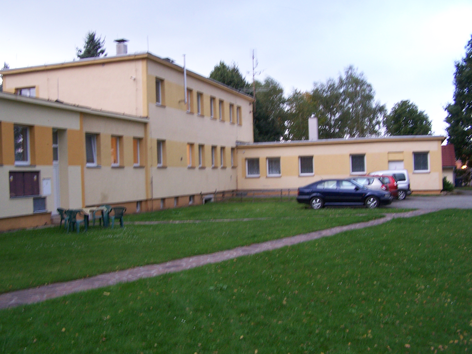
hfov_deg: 49.0
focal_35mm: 38
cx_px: 236
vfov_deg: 37.7
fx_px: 518
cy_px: 177
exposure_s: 1/8
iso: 140
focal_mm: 6.3
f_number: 2.8
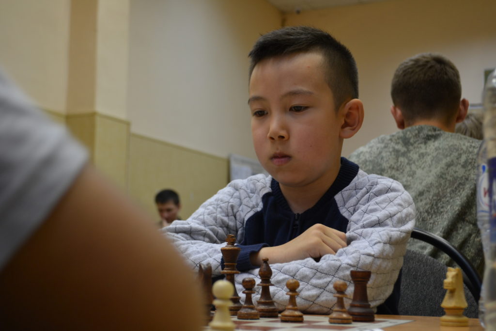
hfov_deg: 35.0
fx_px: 785
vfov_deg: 23.8
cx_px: 248
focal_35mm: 57
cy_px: 166
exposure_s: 1/20
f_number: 5
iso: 400
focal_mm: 38
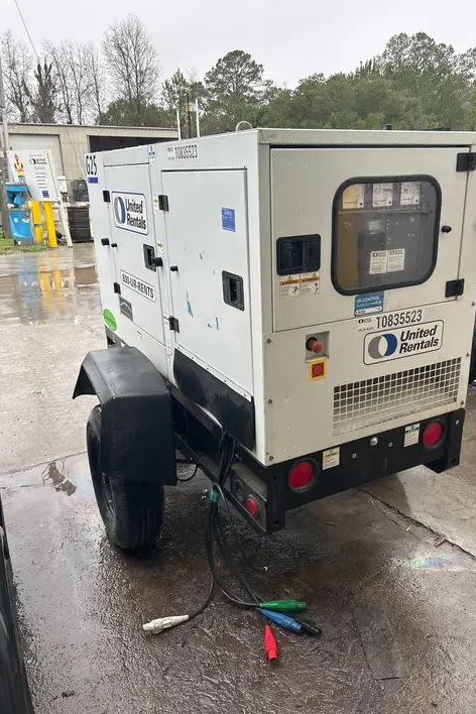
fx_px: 555
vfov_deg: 65.5
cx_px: 257
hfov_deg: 46.4
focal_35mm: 28
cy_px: 362
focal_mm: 5.7
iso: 32
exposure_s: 1/140
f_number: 1.5
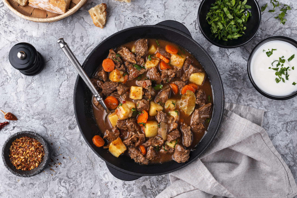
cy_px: 99
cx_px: 148
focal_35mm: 50
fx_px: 413
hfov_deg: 39.6
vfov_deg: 27.0
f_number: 9
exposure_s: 1/100
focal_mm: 50
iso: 100
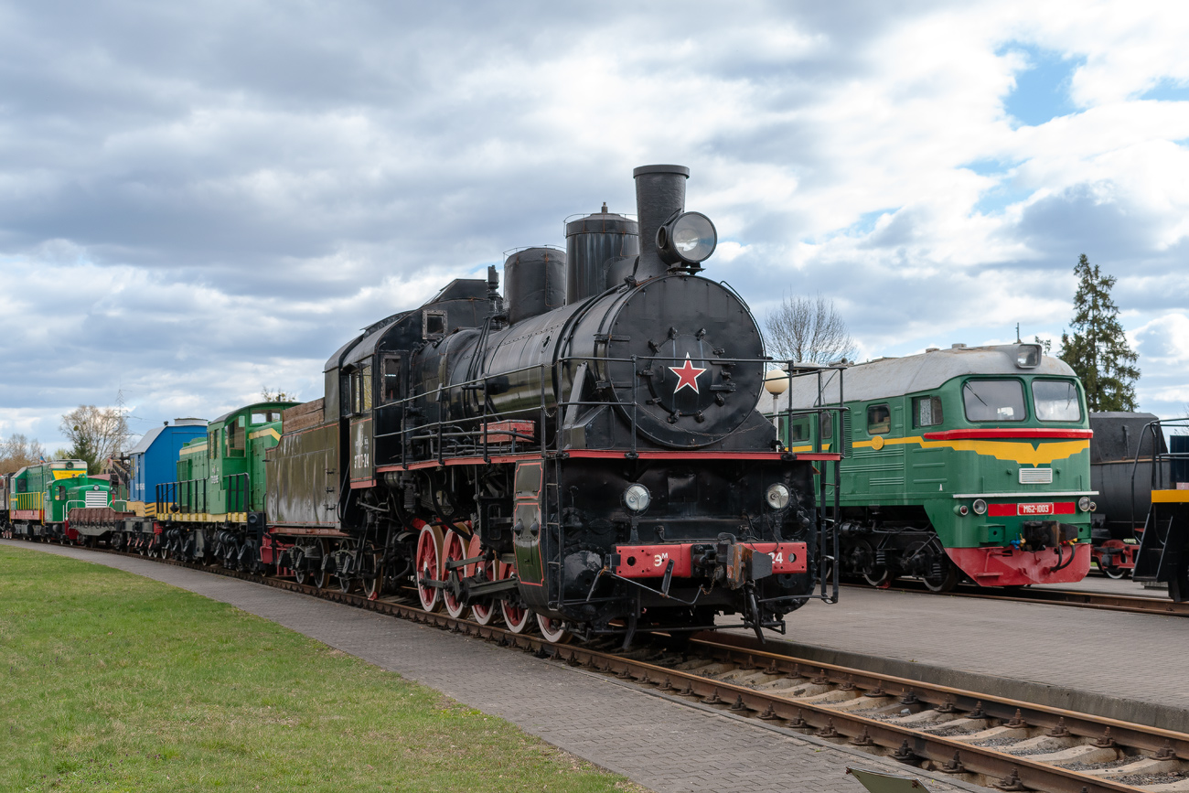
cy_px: 396
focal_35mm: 44
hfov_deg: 45.0
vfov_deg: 30.9
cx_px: 594
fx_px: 1437
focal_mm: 29
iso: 200
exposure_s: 1/250
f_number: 7.1
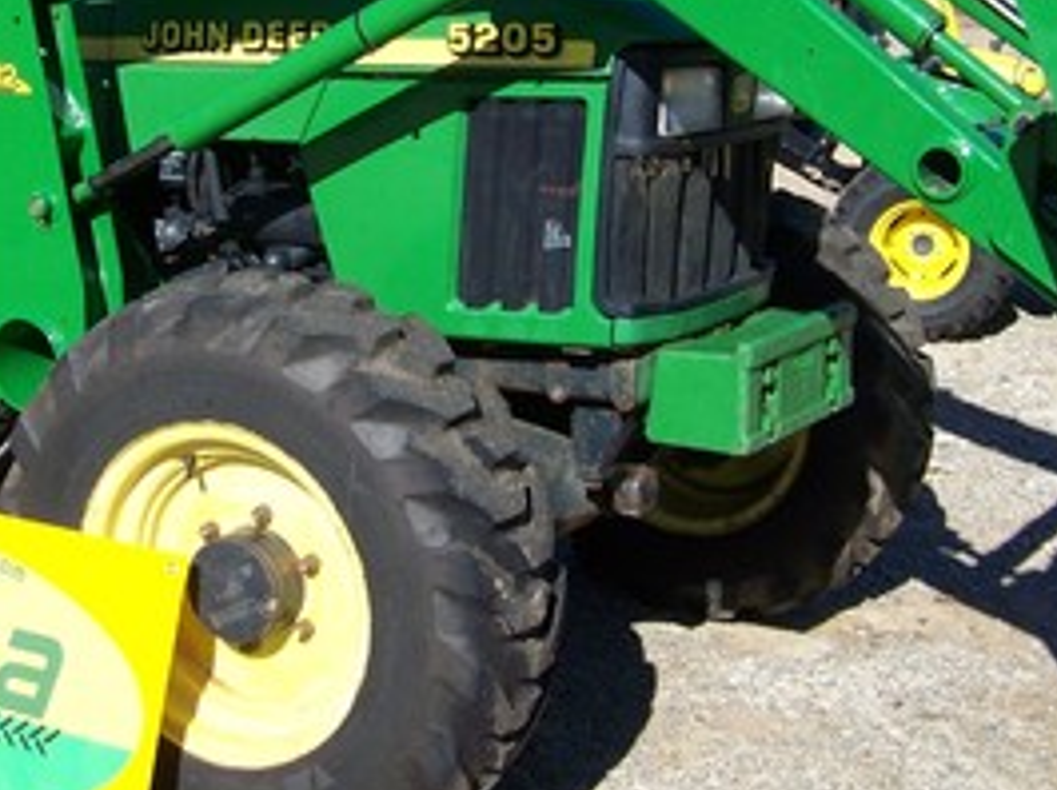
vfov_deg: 19.6
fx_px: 2257
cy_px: 160
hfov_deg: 26.2
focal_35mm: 74
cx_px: 347
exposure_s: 1/1000
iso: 64
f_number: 2.8
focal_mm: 5.85
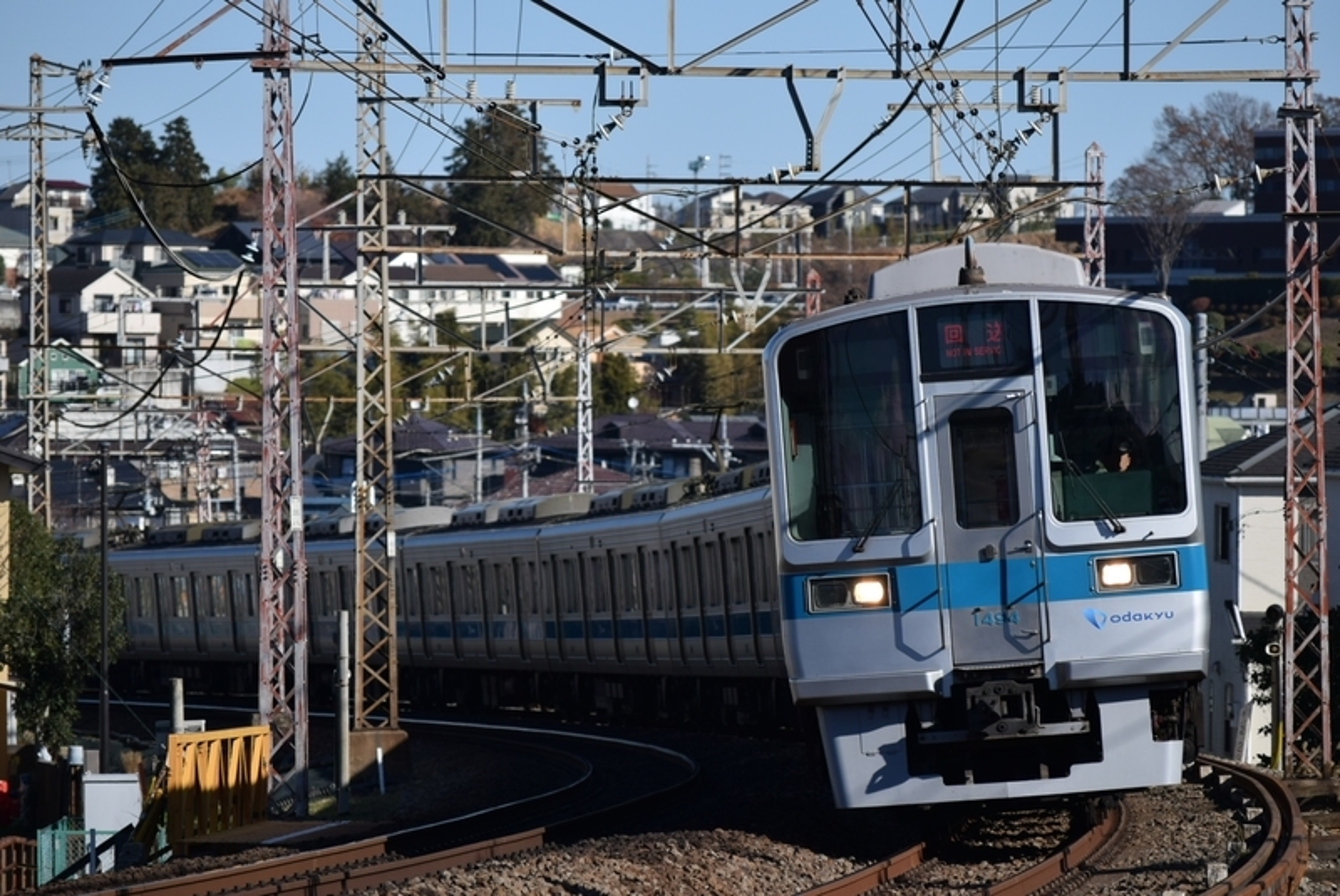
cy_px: 448
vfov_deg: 6.1
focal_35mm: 225
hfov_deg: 9.1
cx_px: 670
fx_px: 8382
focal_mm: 150
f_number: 5.6
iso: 100
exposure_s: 1/1000
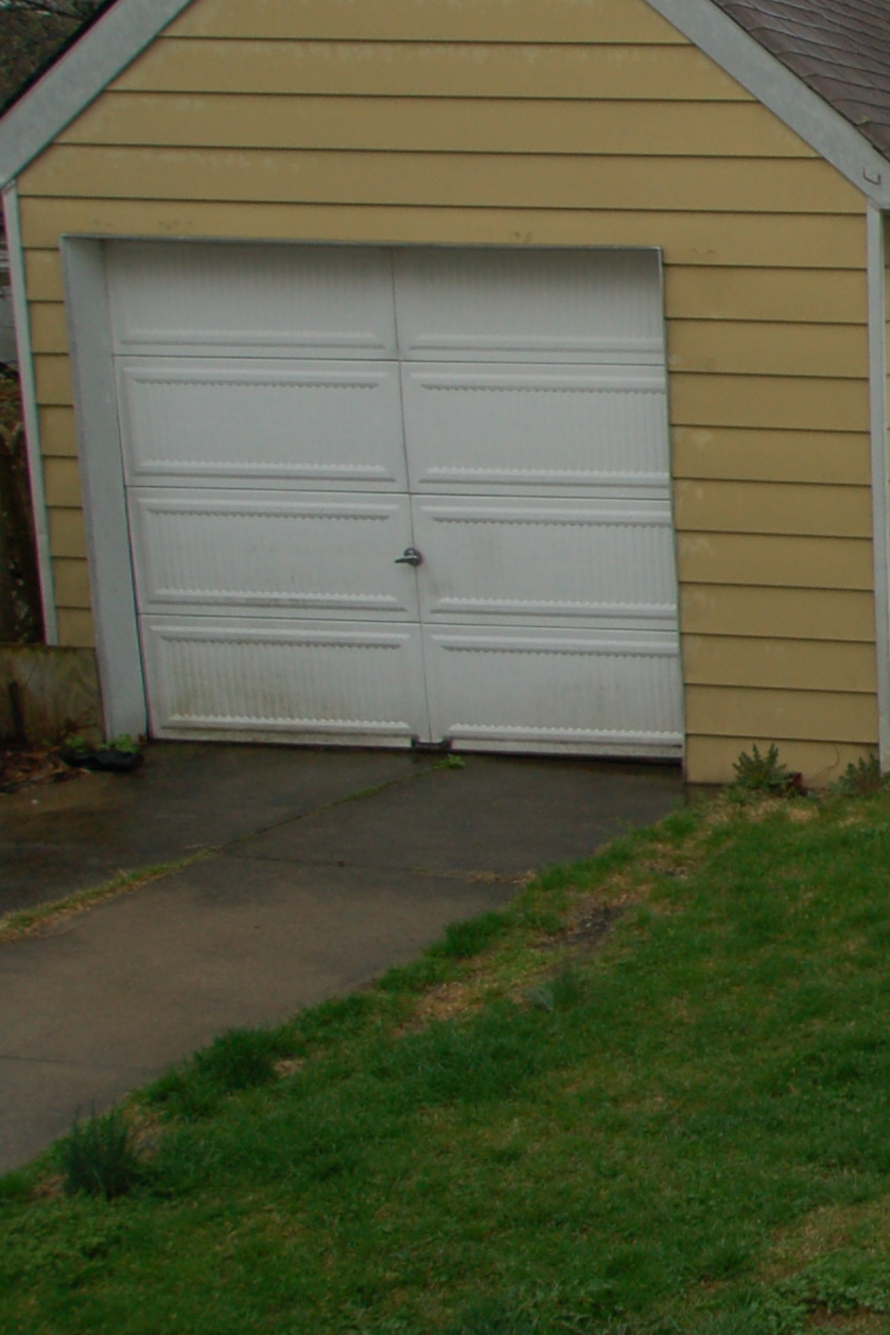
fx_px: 1594
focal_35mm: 43
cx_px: 1491
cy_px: 533
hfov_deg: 22.4
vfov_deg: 45.2
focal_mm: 12
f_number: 7.1
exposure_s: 1/200
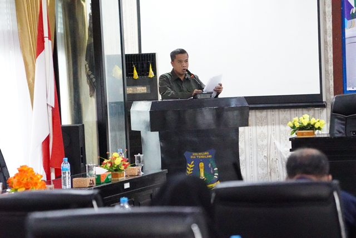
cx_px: 178
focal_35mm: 158
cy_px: 119
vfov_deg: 8.7
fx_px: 1558
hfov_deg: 13.0
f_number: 4
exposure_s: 1/250
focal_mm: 105
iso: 32000
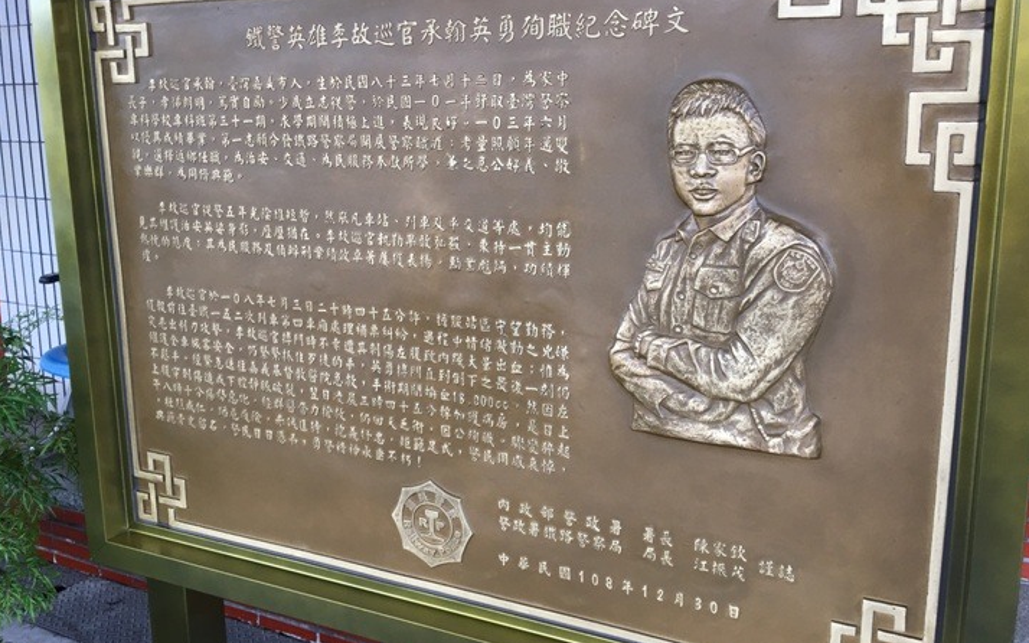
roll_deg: +1.7
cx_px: 516
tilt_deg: -10.1
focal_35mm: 31
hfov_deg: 61.2
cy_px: 270
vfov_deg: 40.5
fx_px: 869
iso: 25
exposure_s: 1/40
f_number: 2.2
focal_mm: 4.15
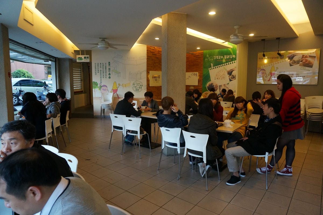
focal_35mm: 24
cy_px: 108
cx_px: 162
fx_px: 215
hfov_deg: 73.8
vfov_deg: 53.1
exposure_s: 1/160
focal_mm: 16
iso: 1000
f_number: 4
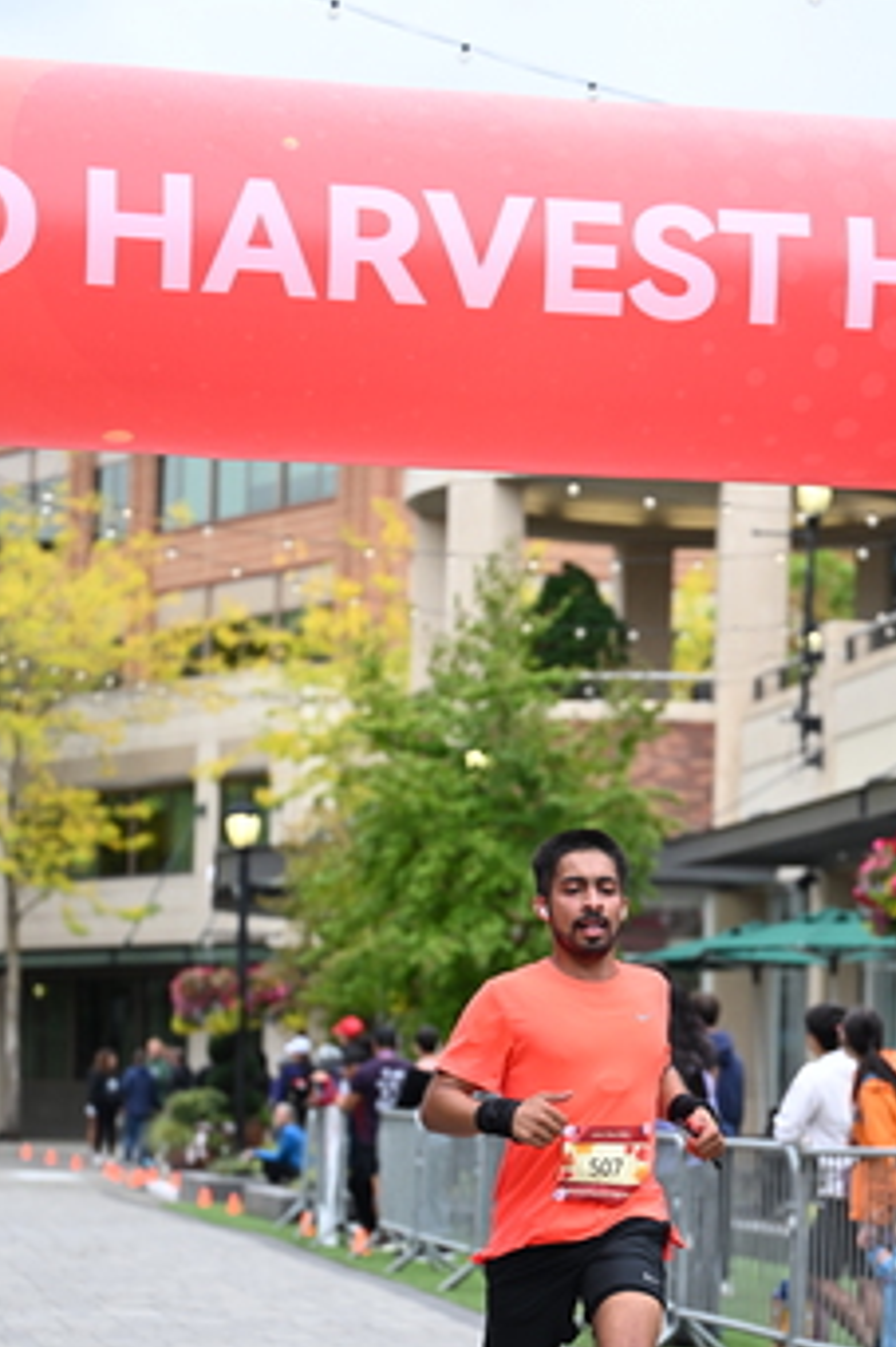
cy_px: 948
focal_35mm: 113
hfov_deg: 12.1
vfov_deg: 18.0
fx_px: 4223
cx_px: 685
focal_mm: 70
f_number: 2.8
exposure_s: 1/2000
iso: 640
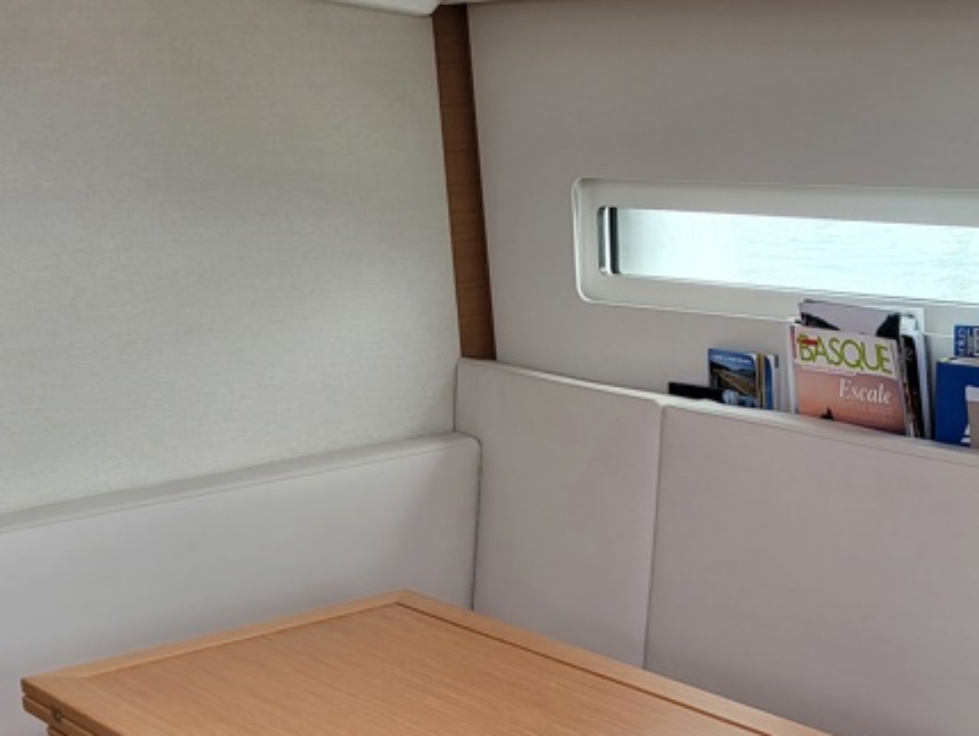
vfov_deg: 24.4
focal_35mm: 58
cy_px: 695
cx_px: 731
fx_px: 1641
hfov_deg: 32.6
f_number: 1.8
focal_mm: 5.4
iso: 80
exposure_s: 1/100
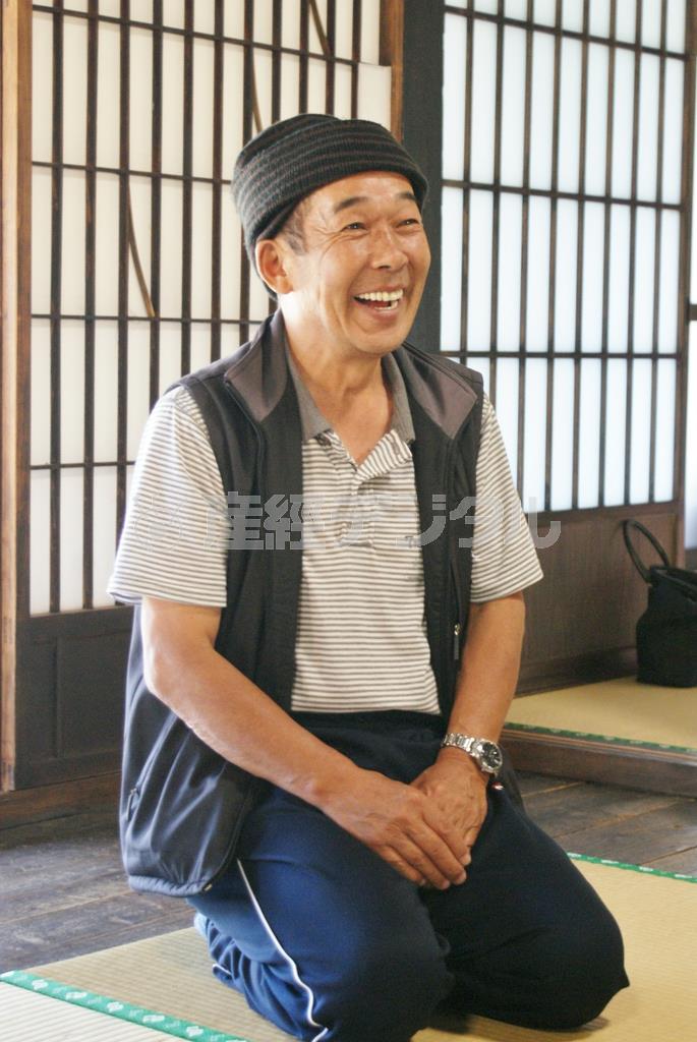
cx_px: 348
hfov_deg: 18.2
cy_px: 521
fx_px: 2173
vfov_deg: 27.0
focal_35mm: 75
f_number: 5.6
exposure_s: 1/15
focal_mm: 50
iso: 800
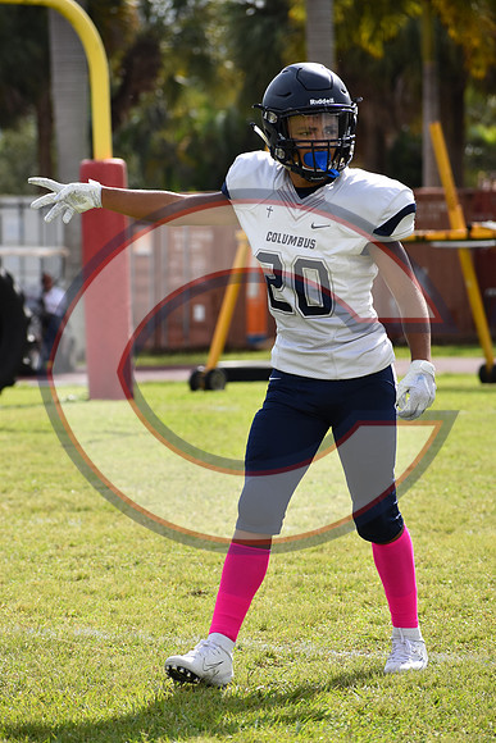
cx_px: 248
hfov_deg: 5.6
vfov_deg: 8.3
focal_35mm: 248
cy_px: 372
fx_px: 5112
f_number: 7.1
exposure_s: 1/1600
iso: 400
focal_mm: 165
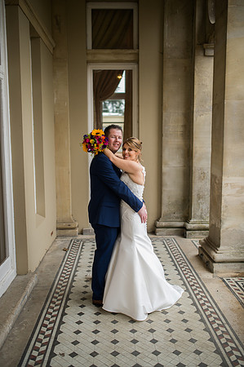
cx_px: 122
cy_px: 184
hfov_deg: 37.8
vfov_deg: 54.5
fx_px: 357
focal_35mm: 35
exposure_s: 1/100
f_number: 1.4
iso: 125
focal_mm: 35
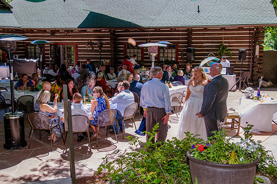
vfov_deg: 36.4
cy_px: 81
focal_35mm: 36
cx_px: 136
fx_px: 280
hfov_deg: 52.7
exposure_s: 1/500
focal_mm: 31
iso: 320
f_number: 5
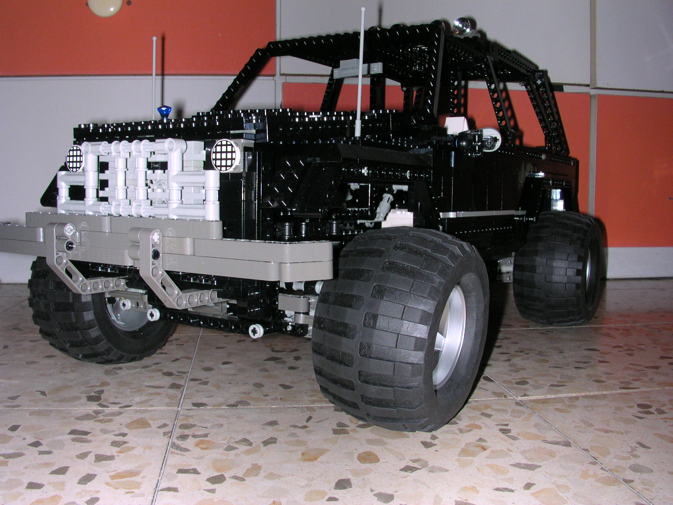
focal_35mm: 37
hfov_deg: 50.1
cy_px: 252
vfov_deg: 38.7
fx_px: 719
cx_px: 336
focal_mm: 5.6
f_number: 4.5
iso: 100
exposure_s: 1/60
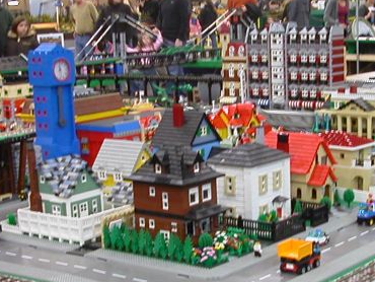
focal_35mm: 80
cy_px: 229
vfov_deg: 18.3
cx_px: 277
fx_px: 867
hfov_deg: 24.2
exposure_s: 1/9.9
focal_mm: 5.6
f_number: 2.7
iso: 100
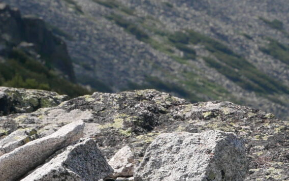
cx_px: 411
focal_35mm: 286
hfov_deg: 7.2
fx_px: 2253
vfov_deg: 4.6
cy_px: 139
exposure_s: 1/500
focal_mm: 30
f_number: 7.1
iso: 200
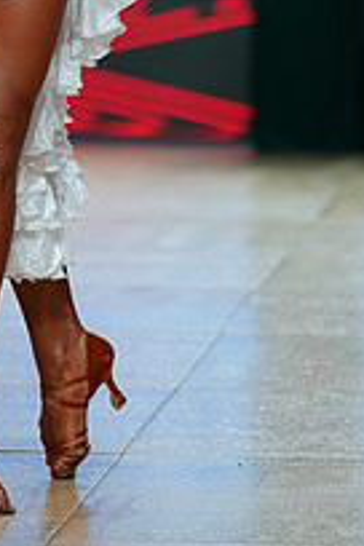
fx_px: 5657
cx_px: 7
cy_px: -128
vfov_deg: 5.5
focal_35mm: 373
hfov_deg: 3.7
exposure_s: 1/400
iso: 320
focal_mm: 131
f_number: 2.8
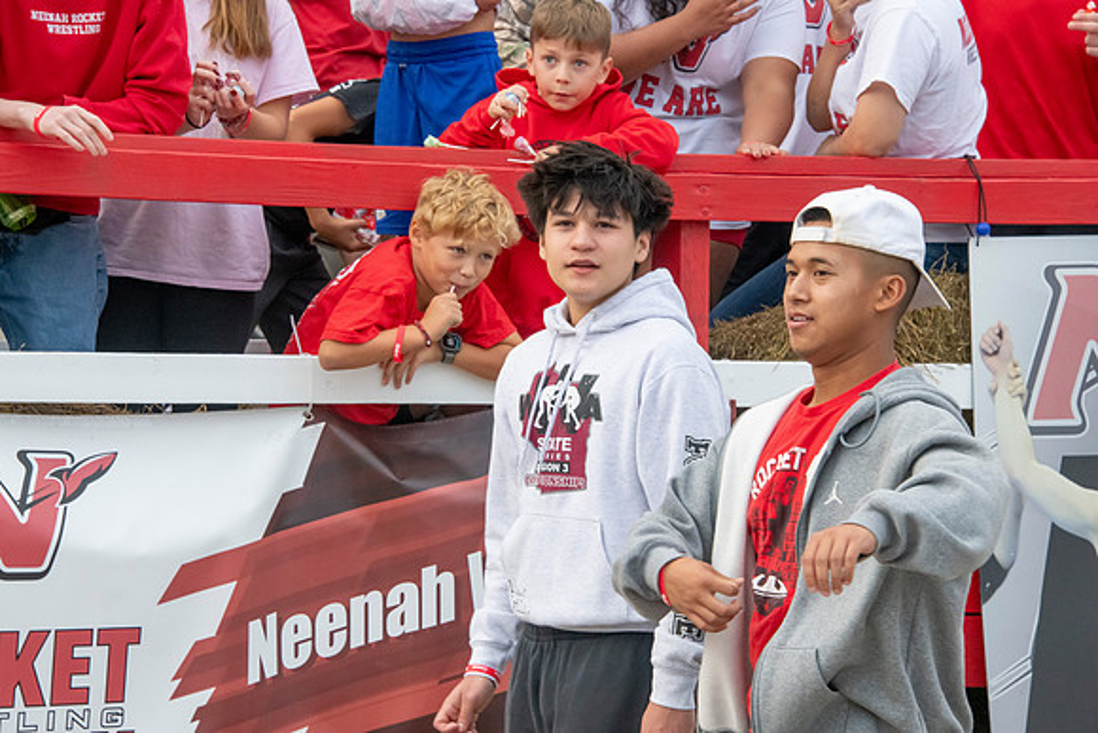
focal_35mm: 135
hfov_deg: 15.2
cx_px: 549
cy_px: 366
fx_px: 4118
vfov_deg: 10.2
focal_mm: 135
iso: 3200
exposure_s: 1/500
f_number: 11
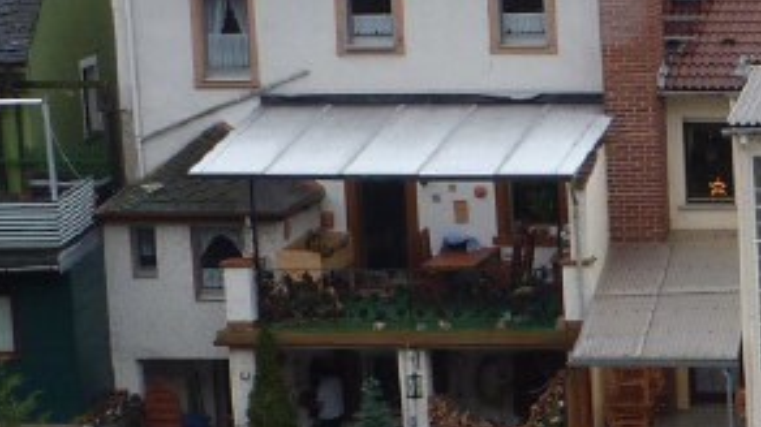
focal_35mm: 172
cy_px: 497
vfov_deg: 7.0
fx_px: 3469
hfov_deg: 12.1
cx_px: 1001
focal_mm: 7.3
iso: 100
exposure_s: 1/30
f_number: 3.7
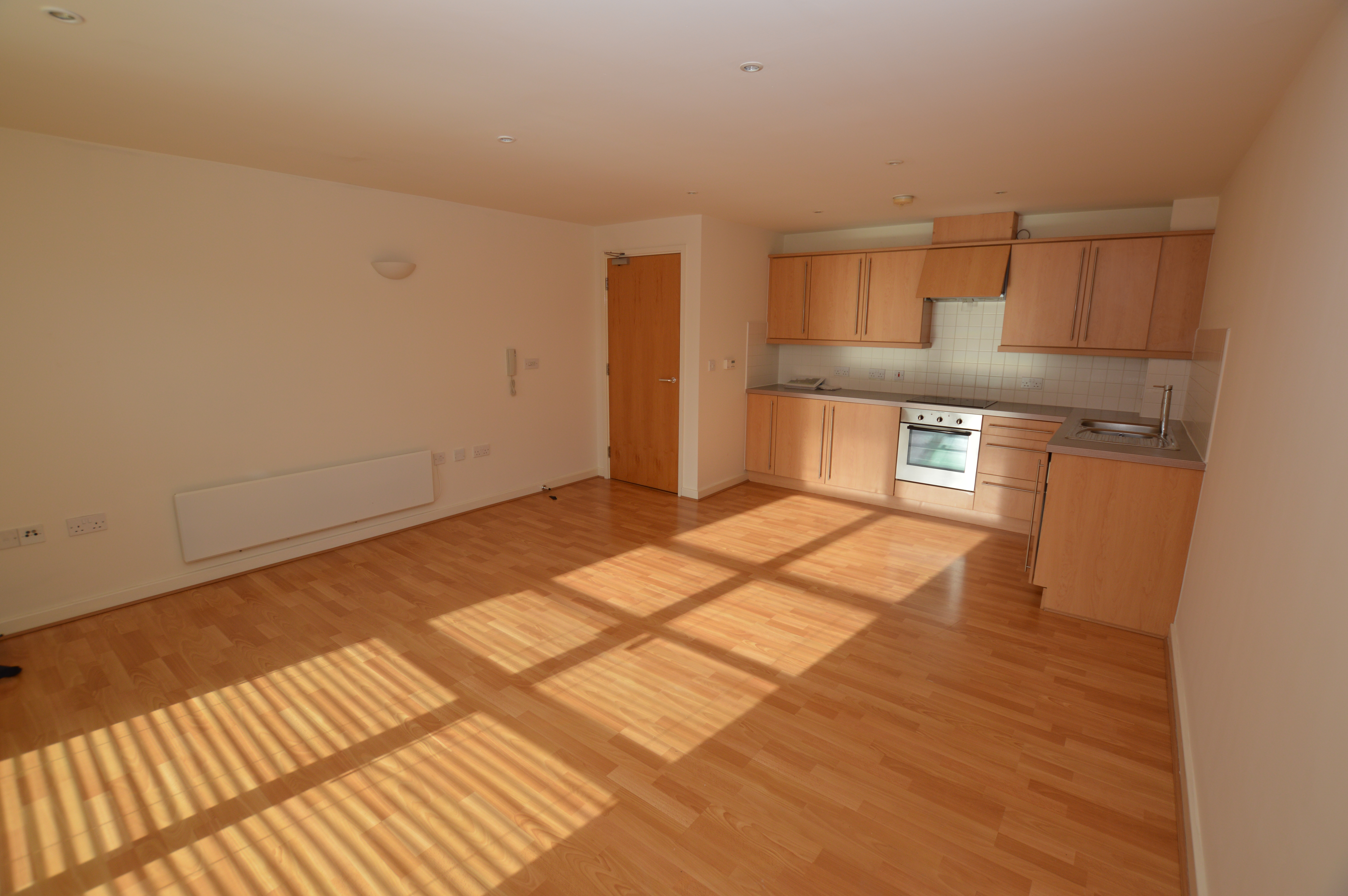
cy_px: 448
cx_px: 674
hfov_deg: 100.4
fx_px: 561
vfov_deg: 77.2
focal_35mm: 15
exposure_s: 1/125
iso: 125
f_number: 5.6
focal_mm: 10
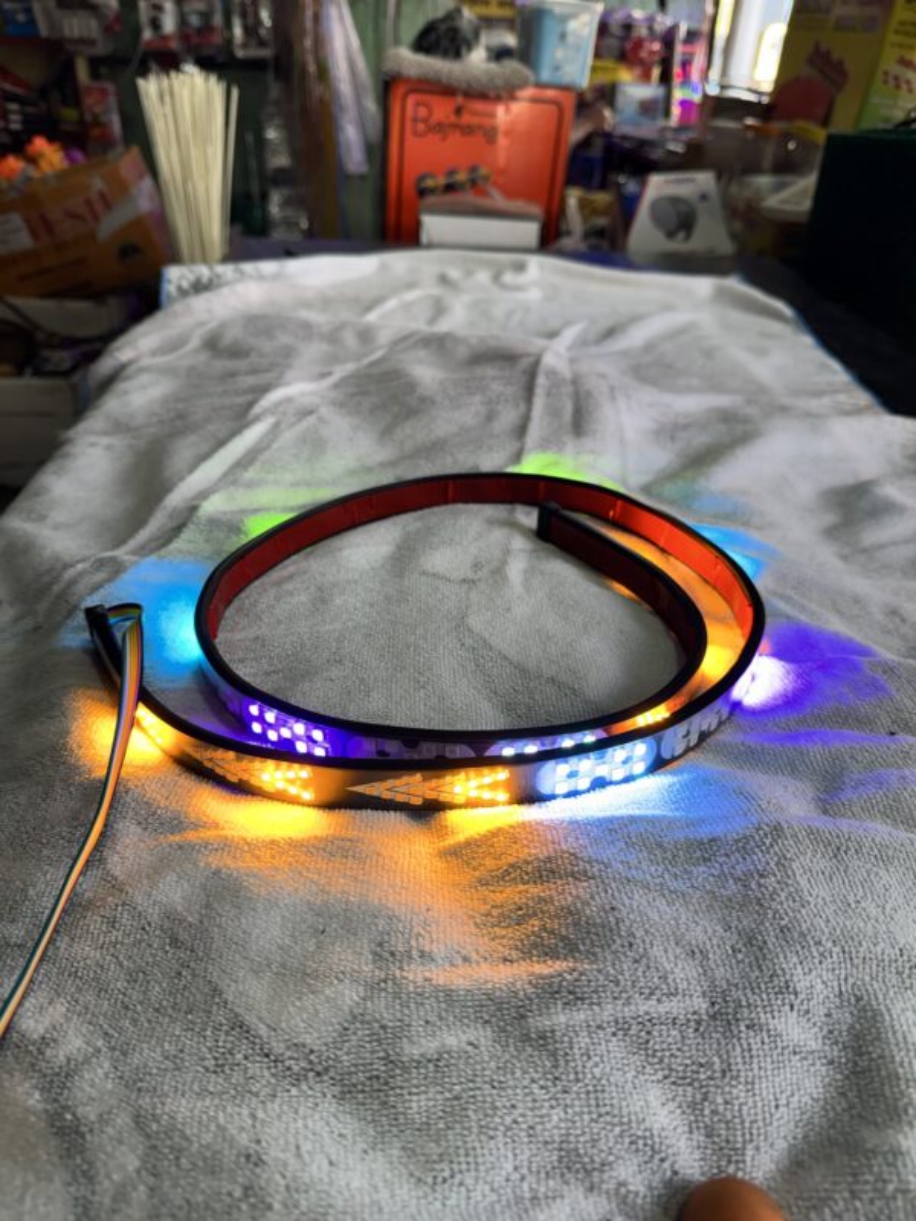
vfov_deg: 71.6
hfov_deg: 56.8
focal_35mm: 24
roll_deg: -3.4
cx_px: 458
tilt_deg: -32.3
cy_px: 610
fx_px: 847
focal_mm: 6.76
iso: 50
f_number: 1.78
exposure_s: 1/121
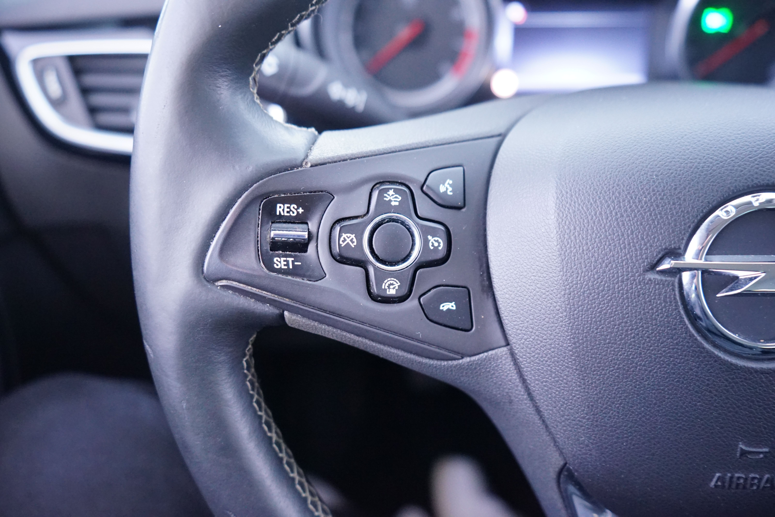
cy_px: 258
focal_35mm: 28
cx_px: 388
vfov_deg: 46.4
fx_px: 603
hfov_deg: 65.5
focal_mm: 28
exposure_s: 1/6
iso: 3200
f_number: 3.5
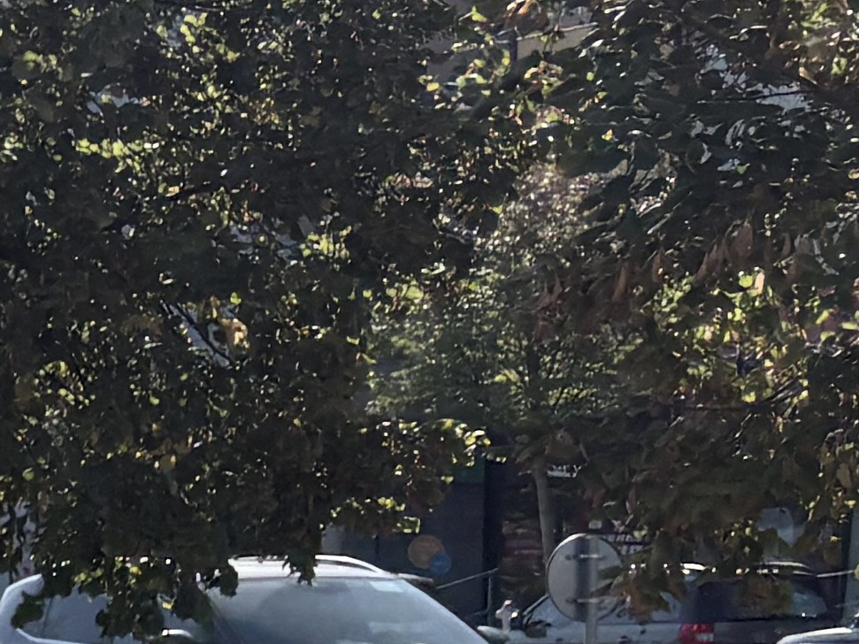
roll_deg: -1.9
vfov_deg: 9.6
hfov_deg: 10.2
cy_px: 679
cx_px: -1557
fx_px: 3796
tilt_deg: -2.3
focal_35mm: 153
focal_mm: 5.96
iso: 50
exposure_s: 1/2747
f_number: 1.6
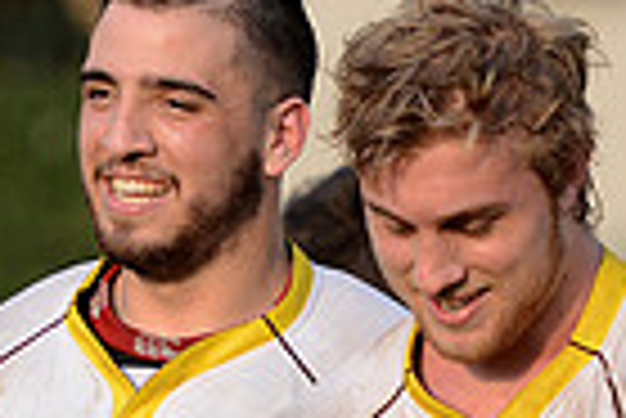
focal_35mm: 915
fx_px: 15927
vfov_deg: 1.5
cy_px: 712
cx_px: -126
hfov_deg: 2.2
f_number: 4
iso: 500
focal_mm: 220
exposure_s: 1/1000
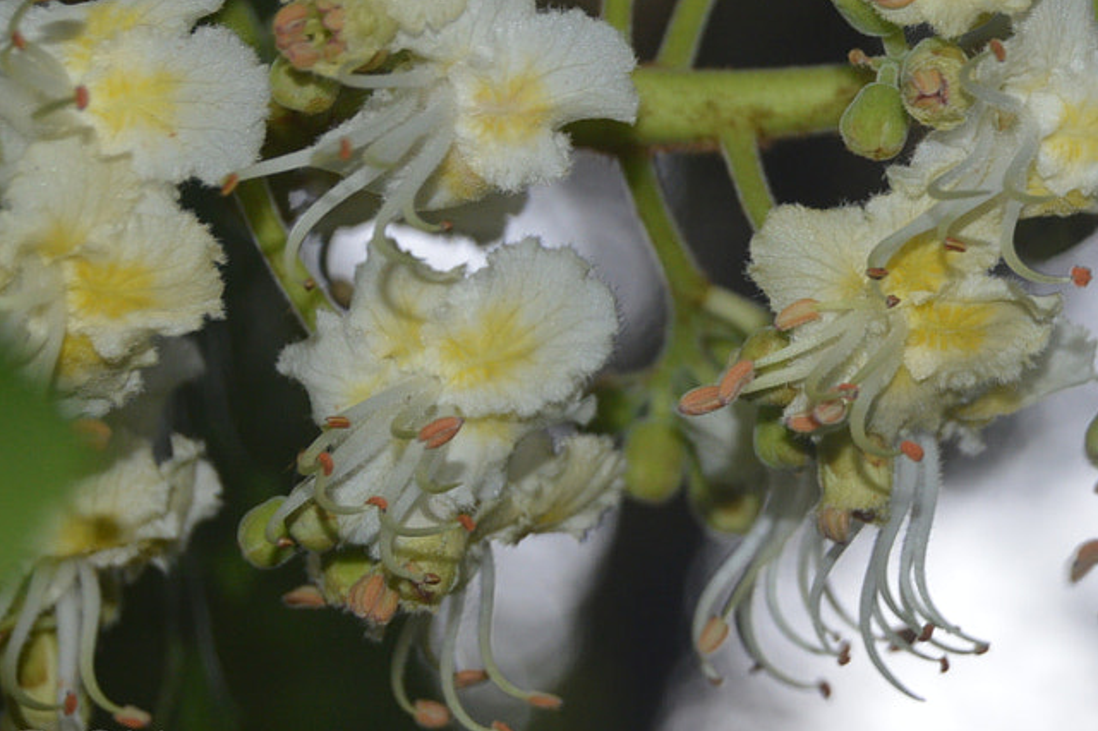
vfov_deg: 6.6
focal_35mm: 206
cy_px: 82
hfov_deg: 9.9
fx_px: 6287
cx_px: 1112
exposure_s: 1/125
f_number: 5.6
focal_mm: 55
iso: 320
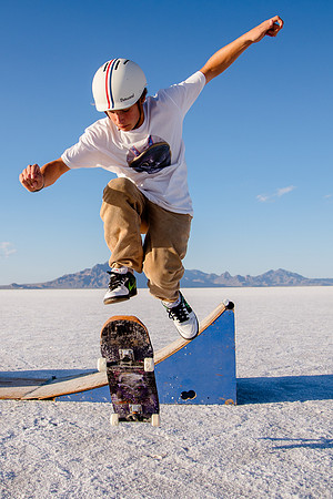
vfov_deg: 47.6
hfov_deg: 32.6
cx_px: 109
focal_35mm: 41
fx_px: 565
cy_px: 219
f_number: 4
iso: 200
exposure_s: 1/3200
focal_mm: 24
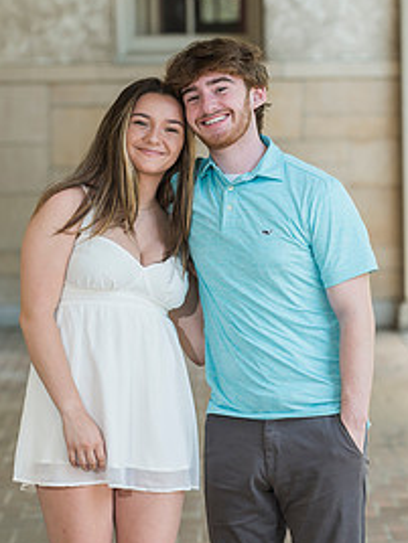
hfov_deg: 7.7
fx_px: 3049
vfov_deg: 10.2
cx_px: 189
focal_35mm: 194
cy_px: 168
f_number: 4
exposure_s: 1/200
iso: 320
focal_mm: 120
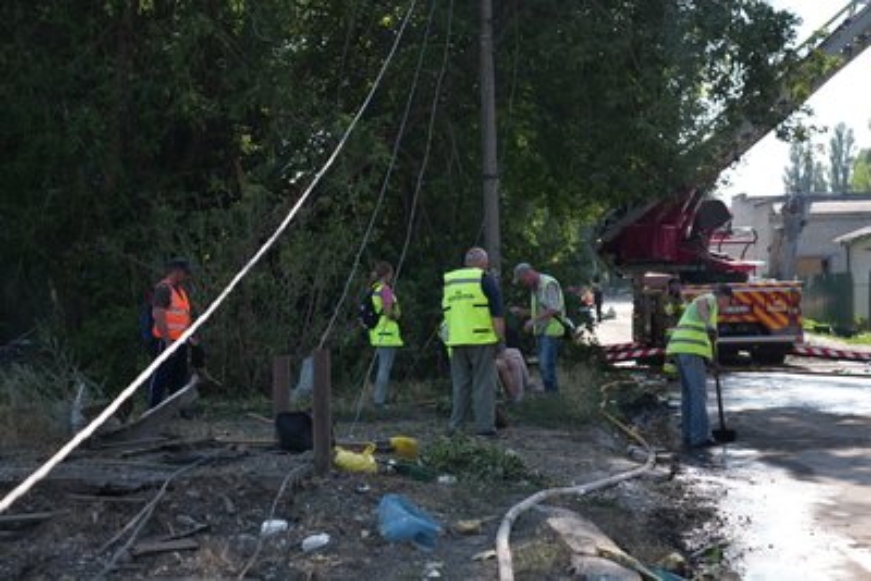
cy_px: 290
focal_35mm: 70
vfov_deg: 19.5
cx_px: 436
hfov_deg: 28.8
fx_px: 1694
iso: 100
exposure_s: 1/640
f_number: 2.8
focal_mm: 70
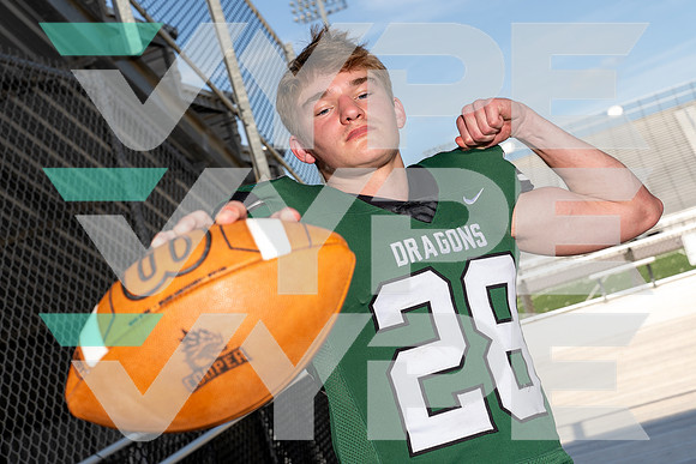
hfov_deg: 35.0
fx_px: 1102
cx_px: 348
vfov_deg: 23.8
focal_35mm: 57
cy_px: 232
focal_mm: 57
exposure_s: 1/250
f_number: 8
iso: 160
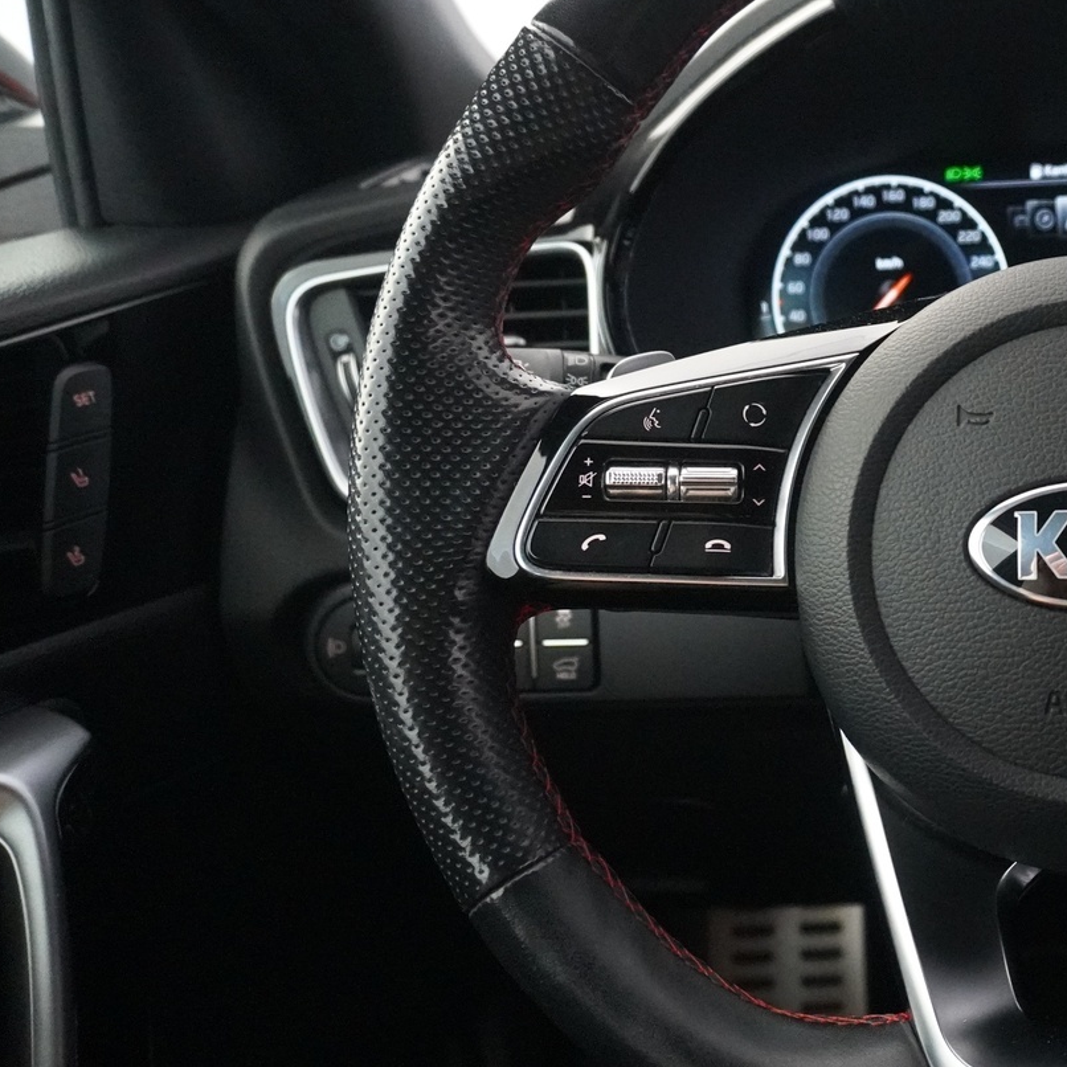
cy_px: 512
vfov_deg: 40.9
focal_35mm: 41
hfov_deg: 36.8
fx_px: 1430
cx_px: 1063
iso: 6400
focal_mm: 16
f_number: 4
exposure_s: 1/160
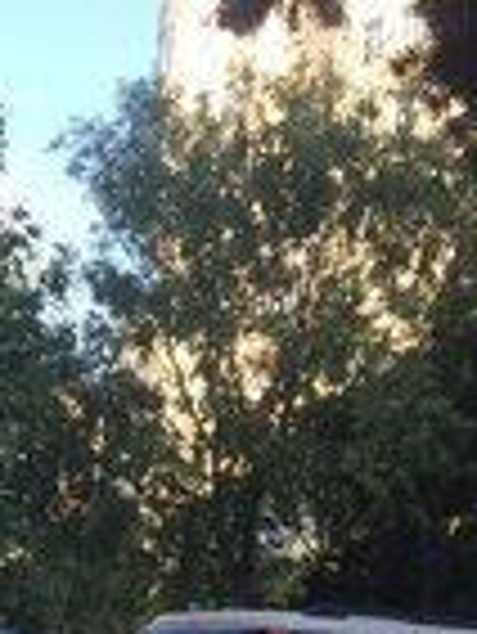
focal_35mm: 102
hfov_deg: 14.2
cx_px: -50
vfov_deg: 17.2
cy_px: 971
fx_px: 1871
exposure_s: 1/477
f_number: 2.2
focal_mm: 4.15
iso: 32
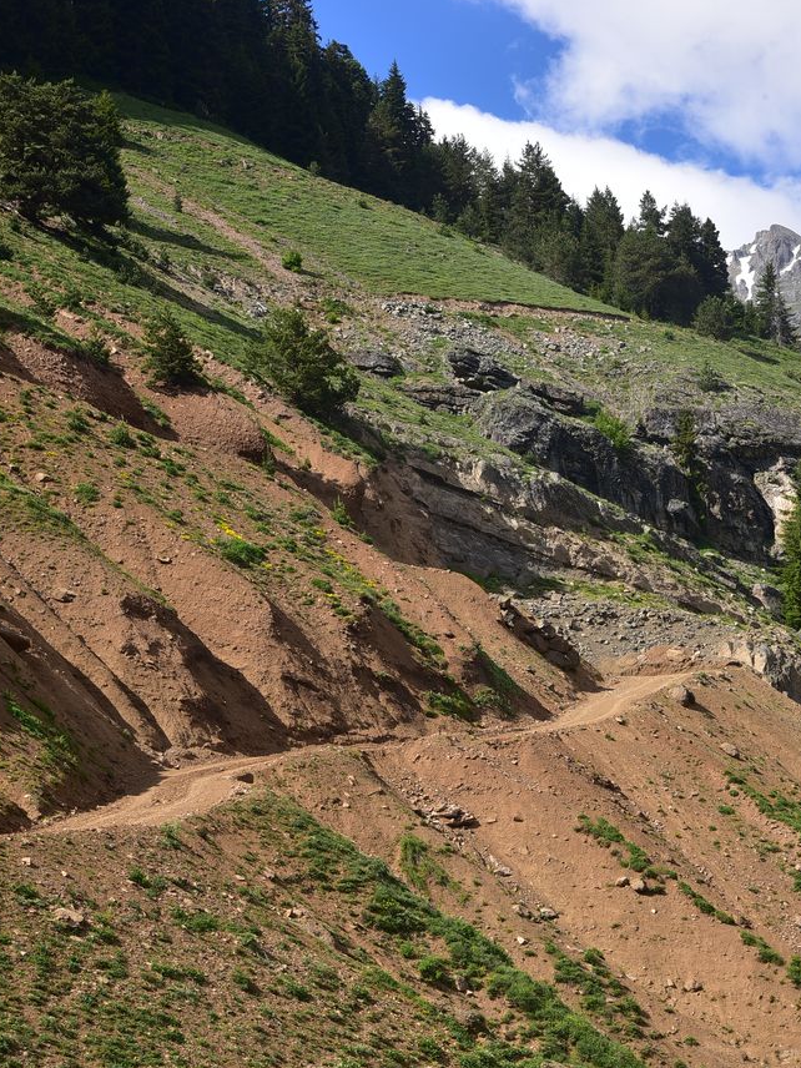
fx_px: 2252
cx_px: 633
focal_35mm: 73
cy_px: 533
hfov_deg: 20.0
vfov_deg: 26.7
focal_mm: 50
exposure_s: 1/125
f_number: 16
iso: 200
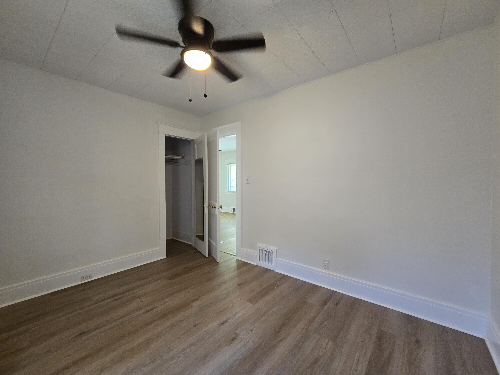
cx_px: 250
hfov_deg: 106.2
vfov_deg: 89.9
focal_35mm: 13
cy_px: 188
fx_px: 188
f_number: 2.2
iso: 500
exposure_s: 1/60
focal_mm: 2.2
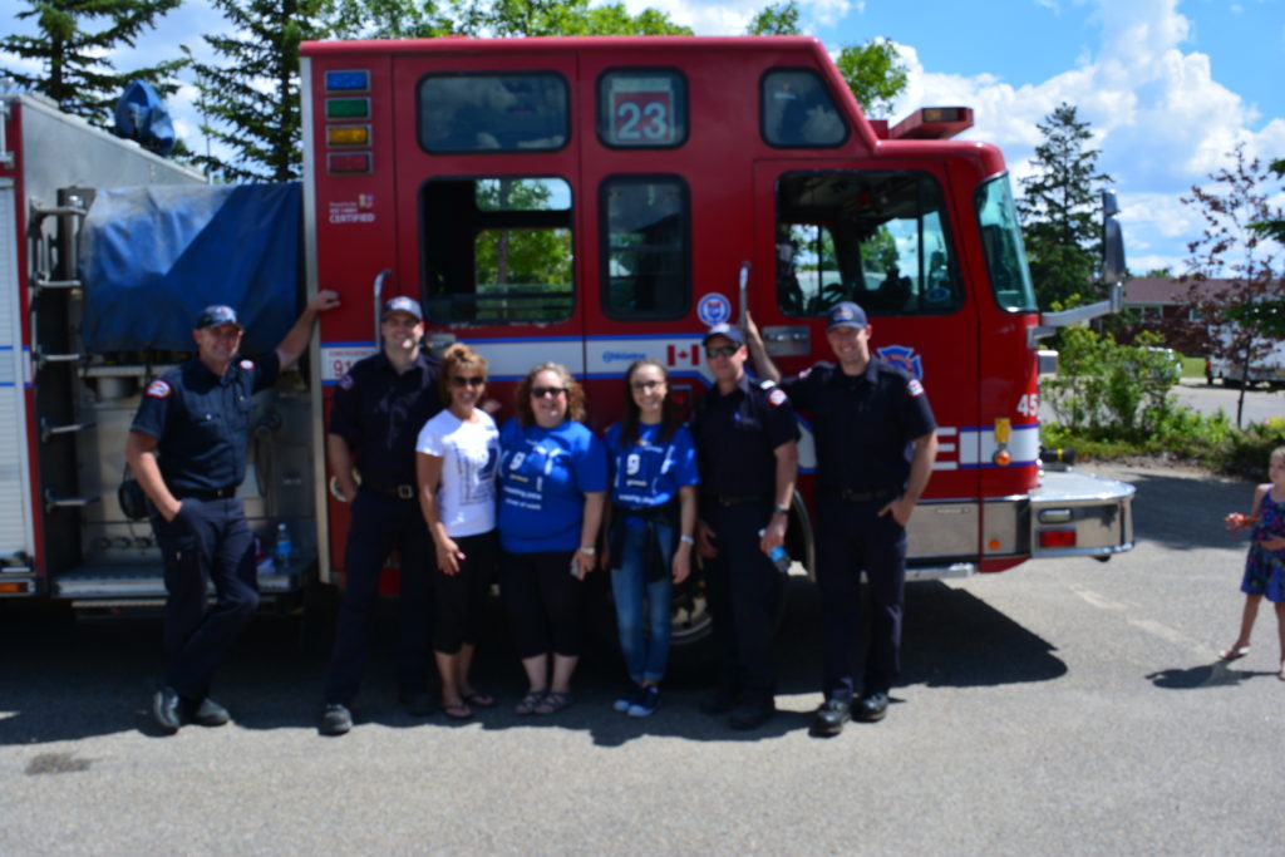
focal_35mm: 30
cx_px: 642
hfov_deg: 61.9
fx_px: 1071
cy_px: 428
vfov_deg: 43.6
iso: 100
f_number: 8
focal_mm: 20
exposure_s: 1/250
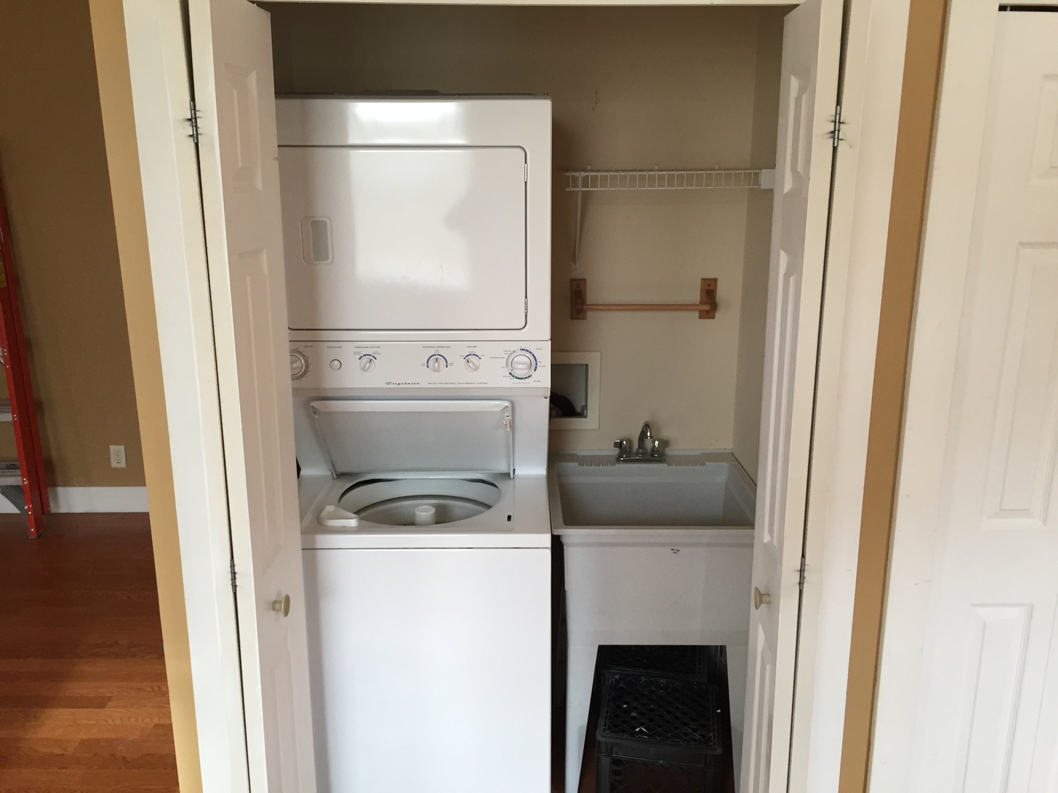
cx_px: 529
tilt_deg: -13.1
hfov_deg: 61.7
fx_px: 886
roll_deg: -0.1
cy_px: 396
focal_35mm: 29
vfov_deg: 48.2
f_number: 2.2
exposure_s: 1/30
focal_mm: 4.15
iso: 100
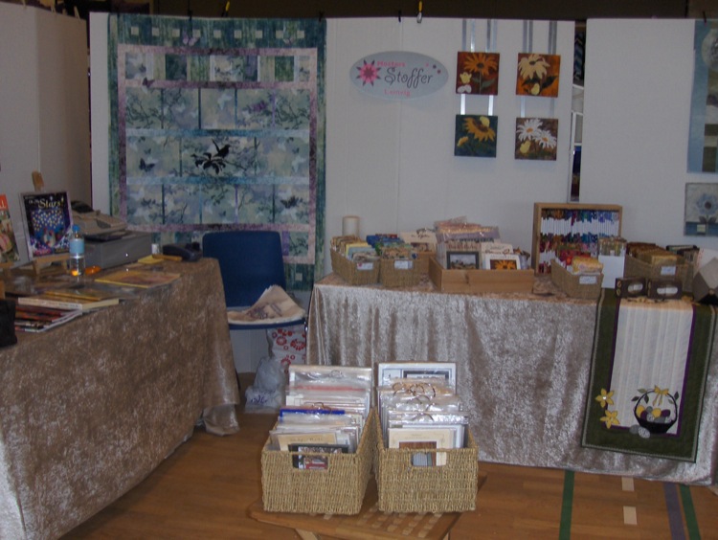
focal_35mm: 46
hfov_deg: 41.2
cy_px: 270
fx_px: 955
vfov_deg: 31.6
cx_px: 359
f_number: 3.6
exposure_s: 1/60
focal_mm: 7.4
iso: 100
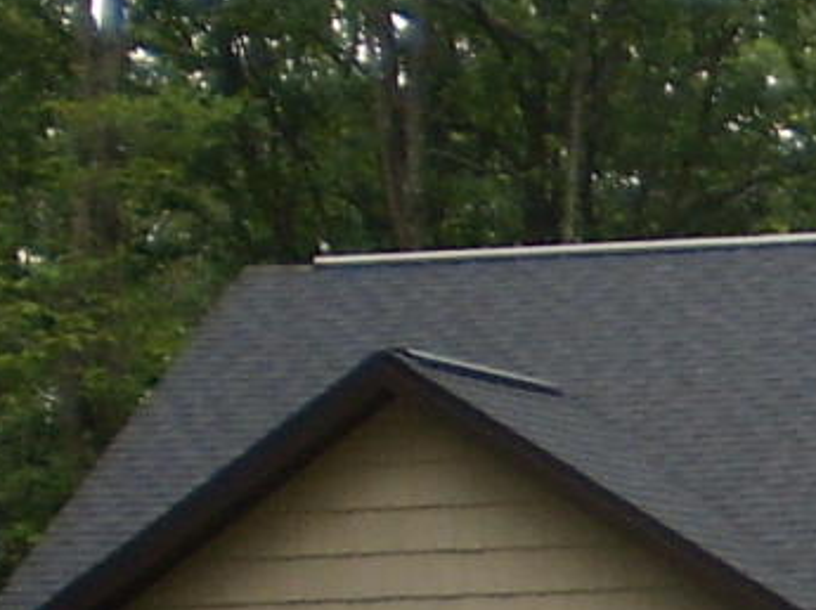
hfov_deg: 8.7
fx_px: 5039
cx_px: 1649
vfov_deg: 6.8
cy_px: 1116
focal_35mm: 214
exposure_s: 1/640
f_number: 3.1
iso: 64
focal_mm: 6.3
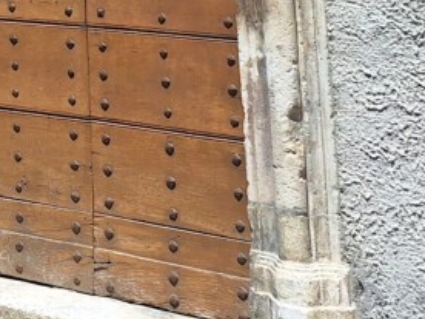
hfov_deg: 16.6
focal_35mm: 100
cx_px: -325
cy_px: -367
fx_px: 1228
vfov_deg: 12.5
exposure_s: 1/2433
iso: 40
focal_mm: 5.54
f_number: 1.8
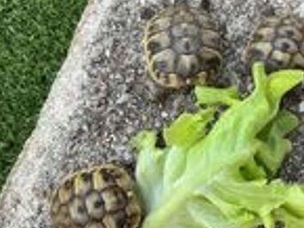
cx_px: 178
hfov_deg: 46.6
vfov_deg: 35.9
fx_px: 351
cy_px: 128
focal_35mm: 40
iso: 25
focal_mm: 3
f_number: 1.8
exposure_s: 1/367
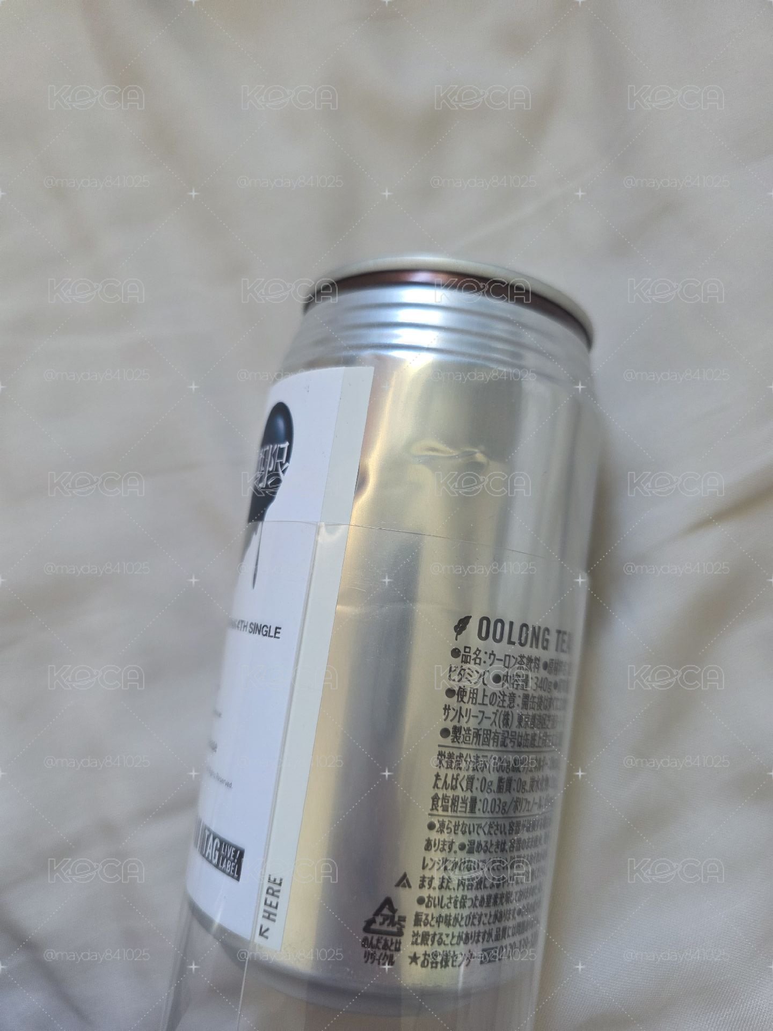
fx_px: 685
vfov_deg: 73.9
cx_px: 386
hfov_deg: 58.9
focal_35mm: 23
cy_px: 516
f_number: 1.7
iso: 320
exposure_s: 1/68
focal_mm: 6.3
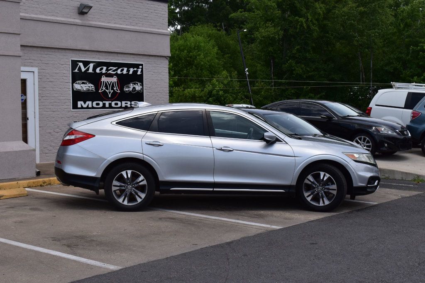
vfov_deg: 23.8
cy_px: 142
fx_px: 673
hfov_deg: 35.1
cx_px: 212
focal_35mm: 57
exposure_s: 1/500
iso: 360
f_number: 11
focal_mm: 38
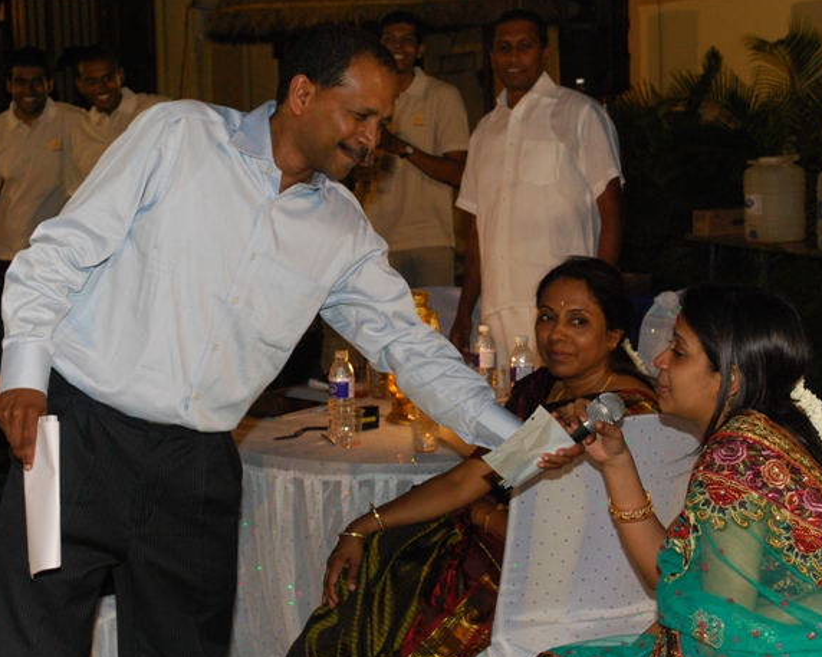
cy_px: 309
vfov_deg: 21.8
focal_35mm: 70
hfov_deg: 27.1
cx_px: 384
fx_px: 1702
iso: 800
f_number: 7.1
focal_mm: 38
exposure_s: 1/60
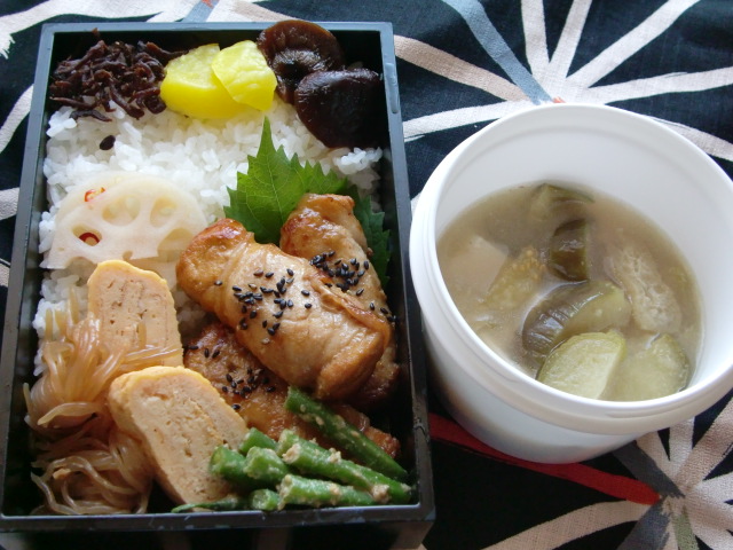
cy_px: 275
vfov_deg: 31.5
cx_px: 366
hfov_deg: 41.2
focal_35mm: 46
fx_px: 974
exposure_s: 1/80
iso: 400
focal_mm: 8.2
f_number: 3.3
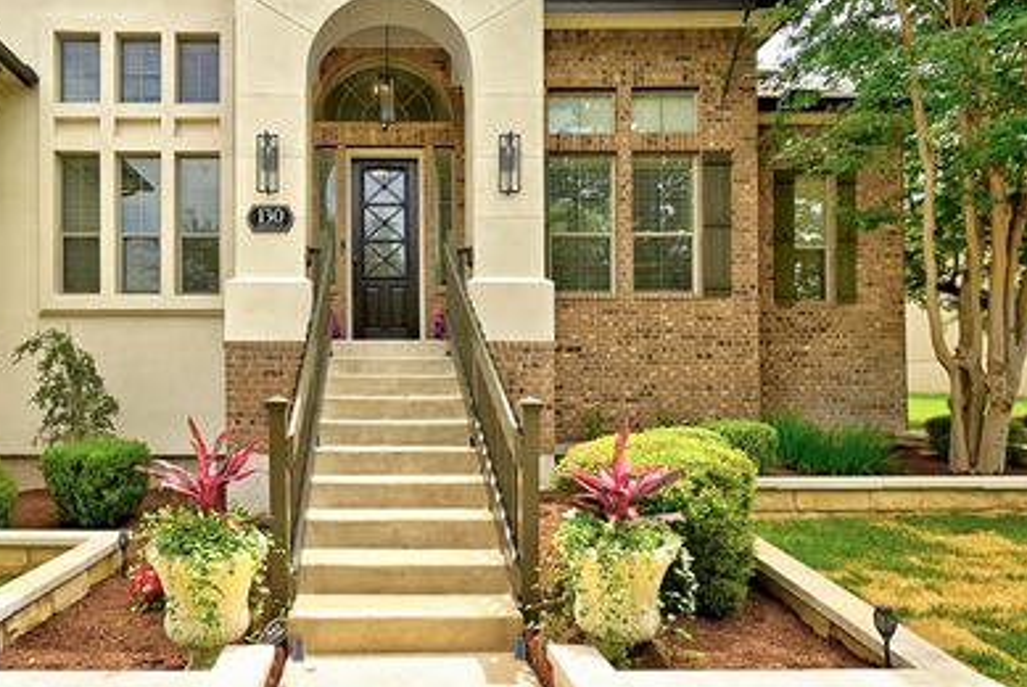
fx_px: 514
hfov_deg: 88.7
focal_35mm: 18
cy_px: 370
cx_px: 407
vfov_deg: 67.4
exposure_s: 1/250
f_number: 10
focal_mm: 14
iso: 400
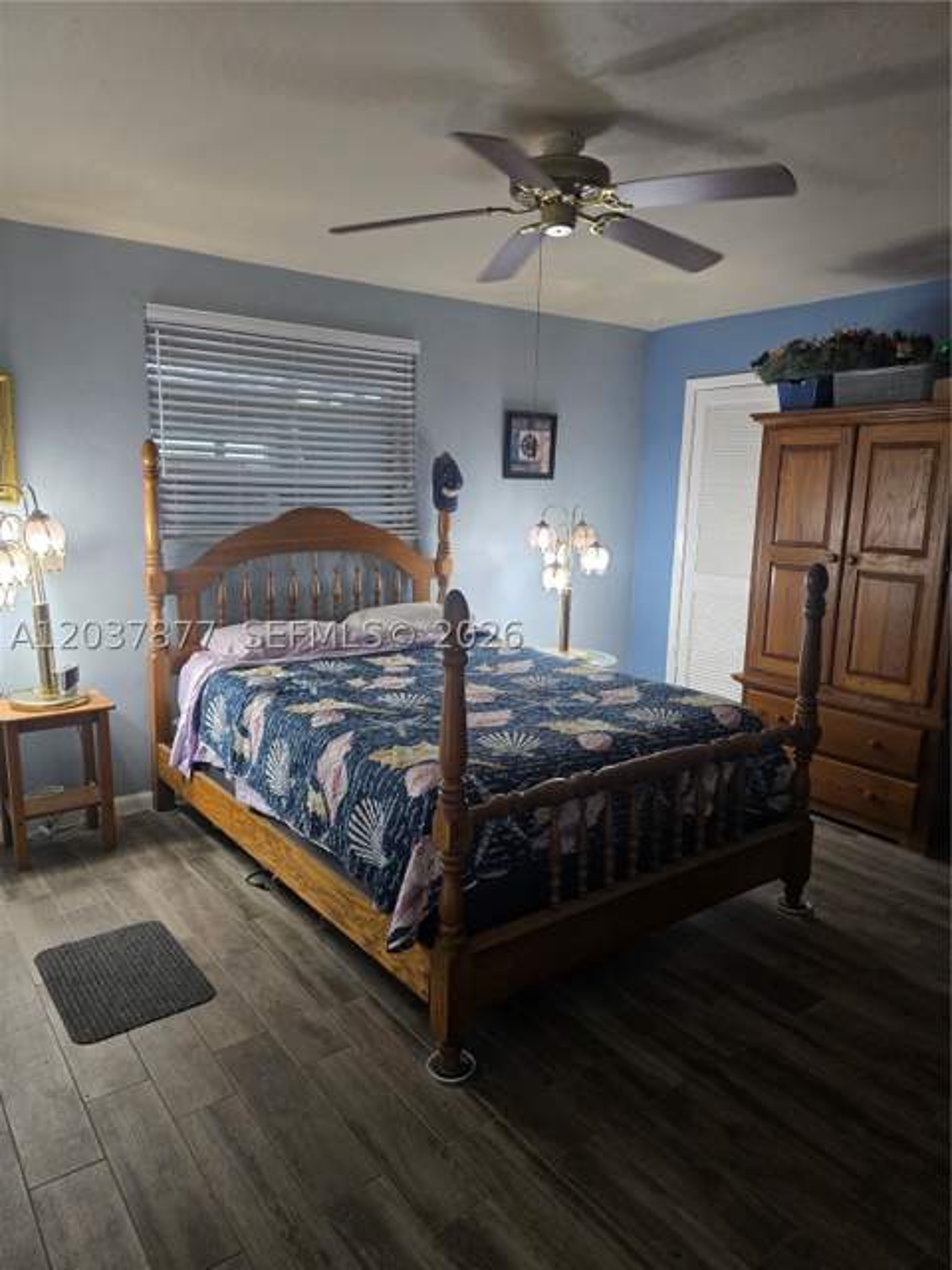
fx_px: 843
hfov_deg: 58.9
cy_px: 635
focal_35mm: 23
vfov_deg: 73.9
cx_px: 476
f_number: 1.7
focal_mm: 6.3
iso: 500
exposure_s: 1/120
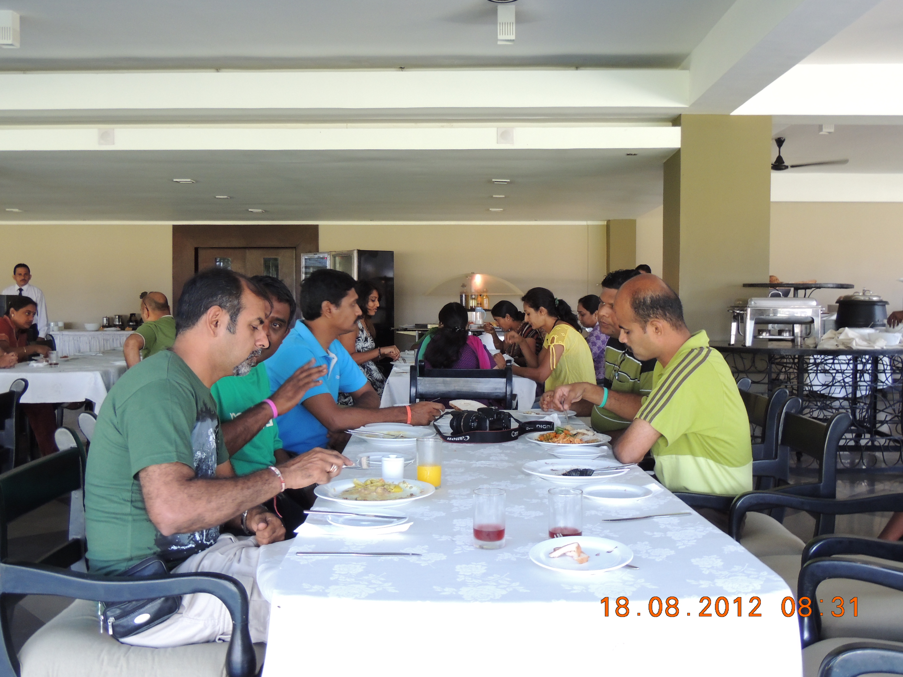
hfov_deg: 52.6
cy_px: 338
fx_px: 913
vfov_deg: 40.7
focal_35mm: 35
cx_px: 452
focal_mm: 6.2
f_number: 3.3
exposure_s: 1/40
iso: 400
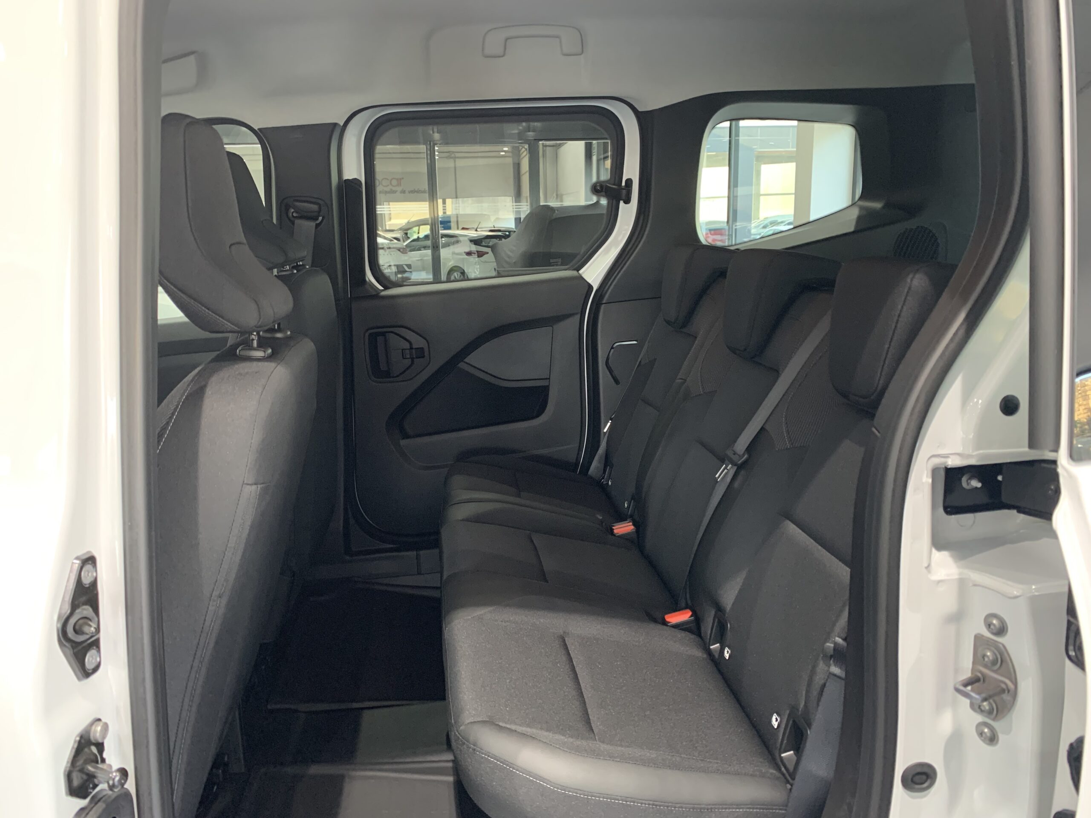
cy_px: 409
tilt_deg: -10.7
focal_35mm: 26
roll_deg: +0.0
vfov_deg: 53.1
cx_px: 546
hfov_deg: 67.3
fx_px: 819
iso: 320
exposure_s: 1/50
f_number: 1.8
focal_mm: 4.25
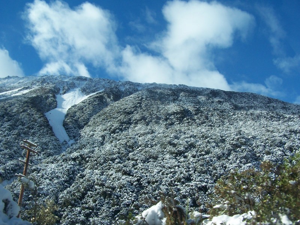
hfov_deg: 49.0
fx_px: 329
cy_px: 112
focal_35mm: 38
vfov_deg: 37.7
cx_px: 150
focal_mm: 6.3
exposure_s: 1/750
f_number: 4
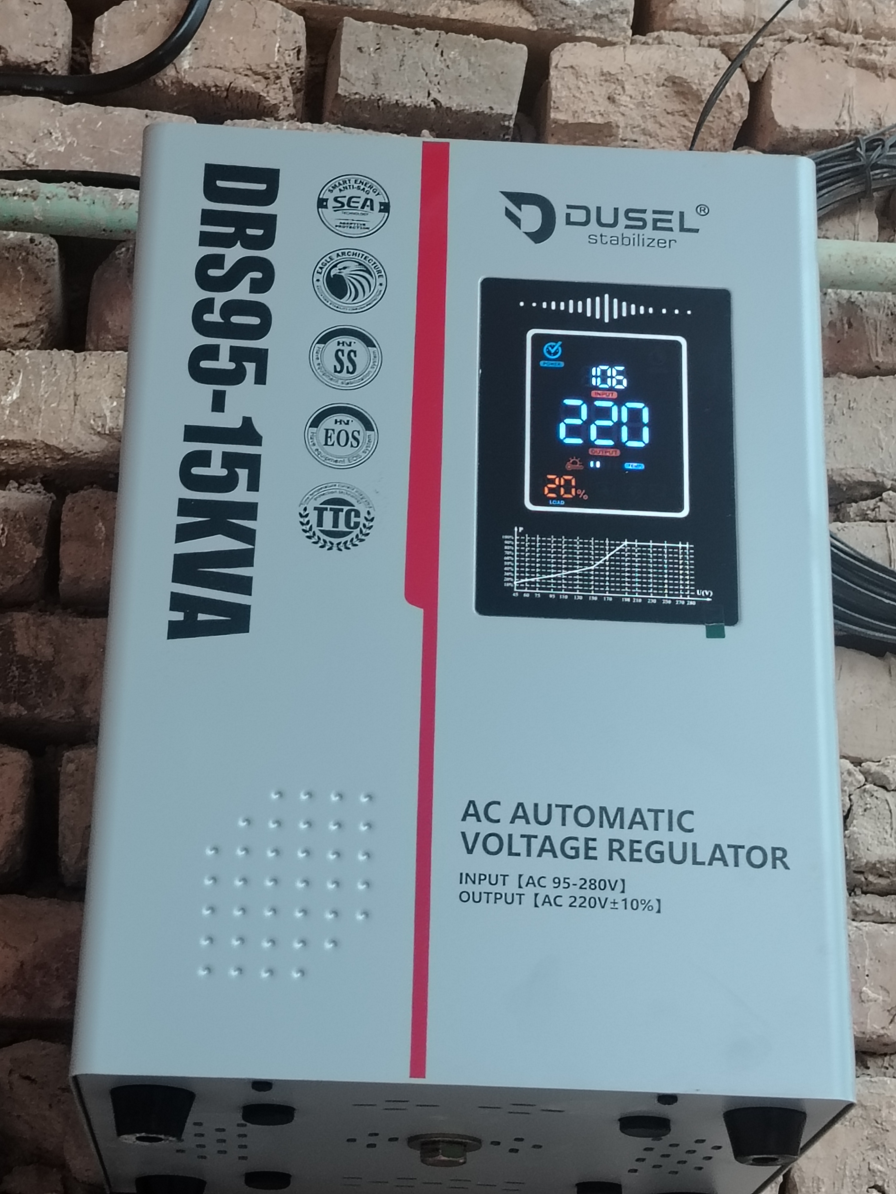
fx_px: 2450
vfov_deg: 27.4
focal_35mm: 71
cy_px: 597
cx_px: 448
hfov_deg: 20.7
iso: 416
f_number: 1.75
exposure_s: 1/50
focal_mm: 5.25
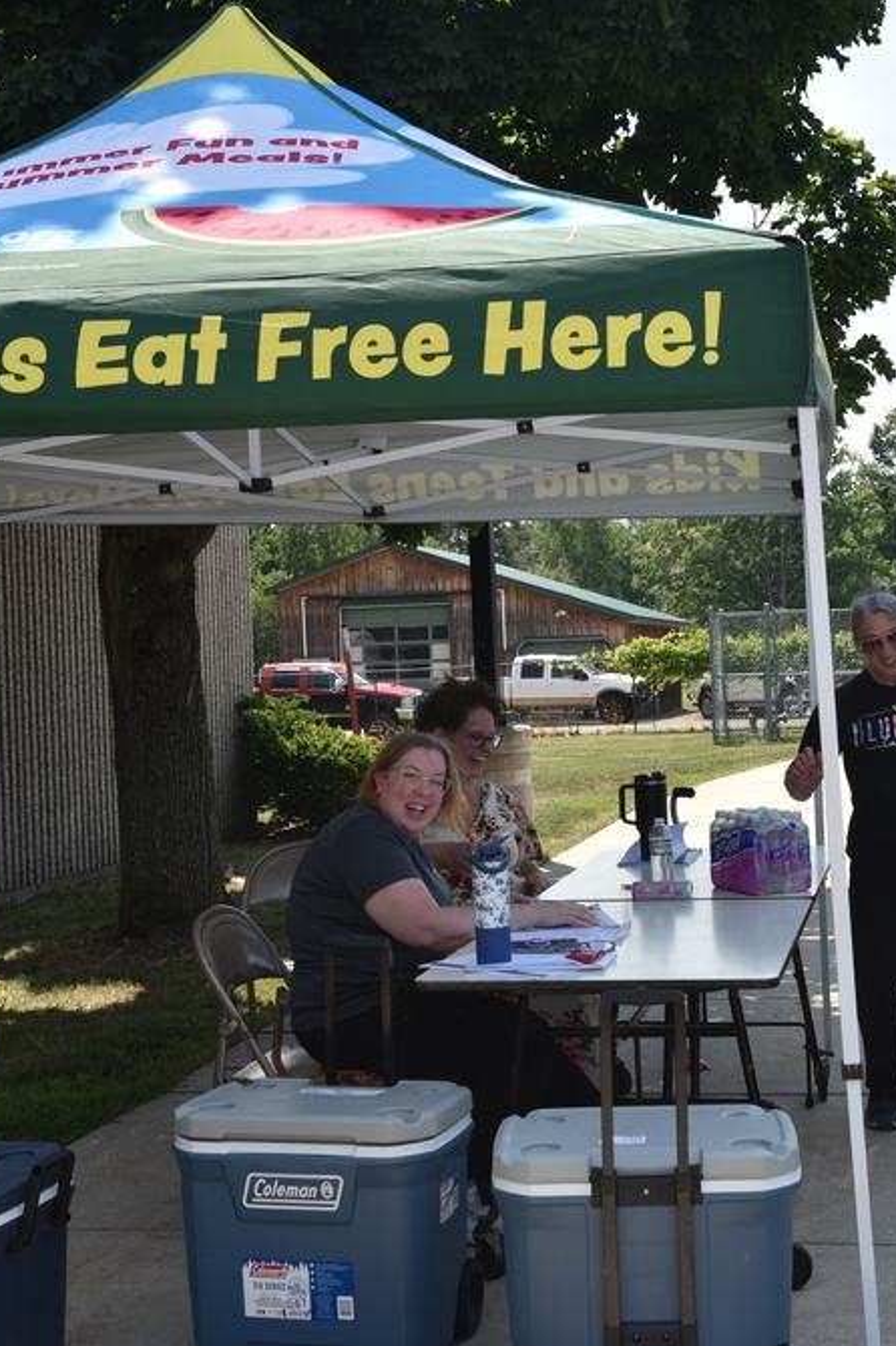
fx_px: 1943
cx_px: 585
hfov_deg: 25.8
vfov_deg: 38.2
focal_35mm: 52
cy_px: 682
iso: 200
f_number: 8
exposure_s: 1/250
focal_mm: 34
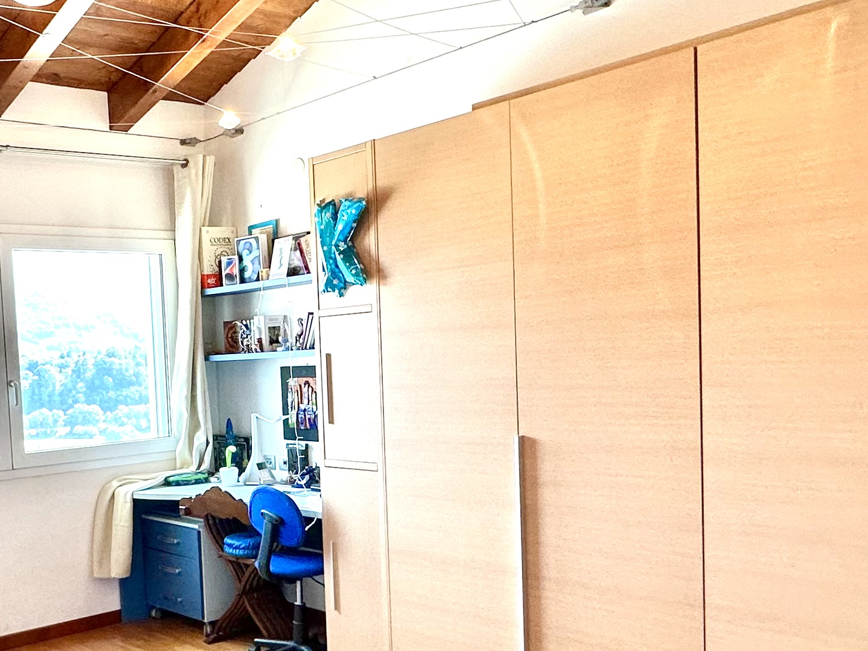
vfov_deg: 37.4
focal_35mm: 38
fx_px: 953
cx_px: 162
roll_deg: +3.6
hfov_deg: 46.2
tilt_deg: -3.3
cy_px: 417
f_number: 2.2
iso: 100
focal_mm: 2.22
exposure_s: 1/100
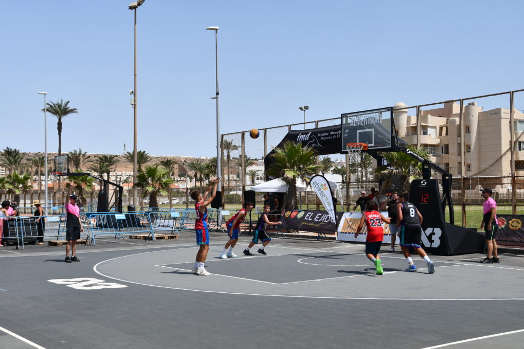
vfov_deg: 29.9
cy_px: 174
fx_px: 655
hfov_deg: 43.6
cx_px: 262
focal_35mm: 45
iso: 100
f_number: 10
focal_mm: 30
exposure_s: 1/400
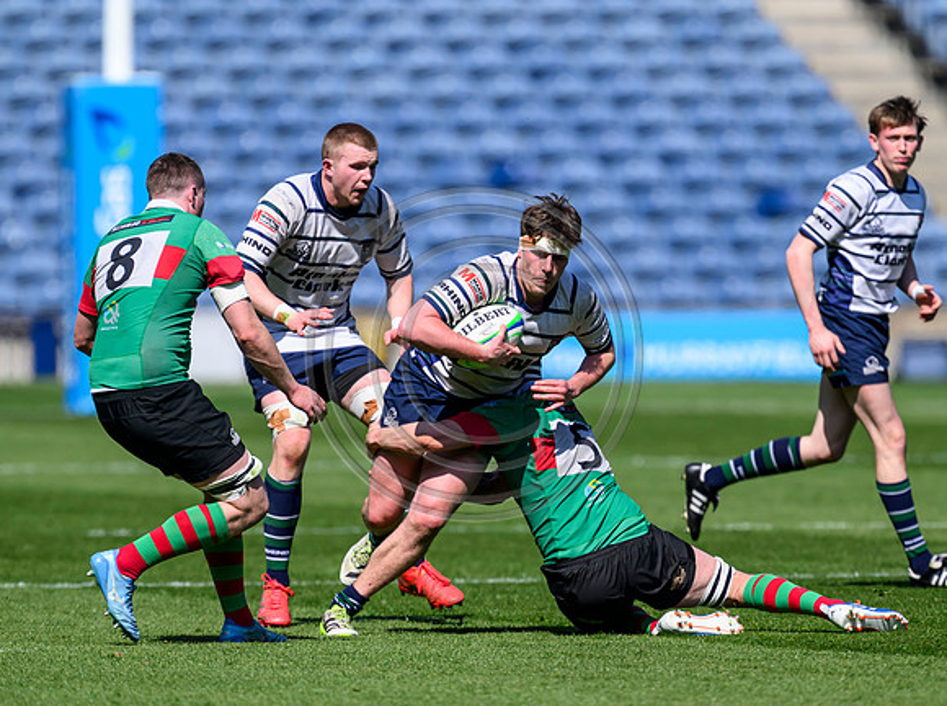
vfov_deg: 1.8
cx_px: 530
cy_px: 416
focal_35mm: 843
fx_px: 22996
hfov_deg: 2.4
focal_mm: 560
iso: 500
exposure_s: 1/4000
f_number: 4
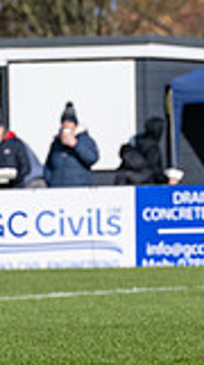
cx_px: 151
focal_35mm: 667
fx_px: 6445
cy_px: 274
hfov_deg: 1.8
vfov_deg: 3.2
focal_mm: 96
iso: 400
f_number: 4
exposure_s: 1/8000
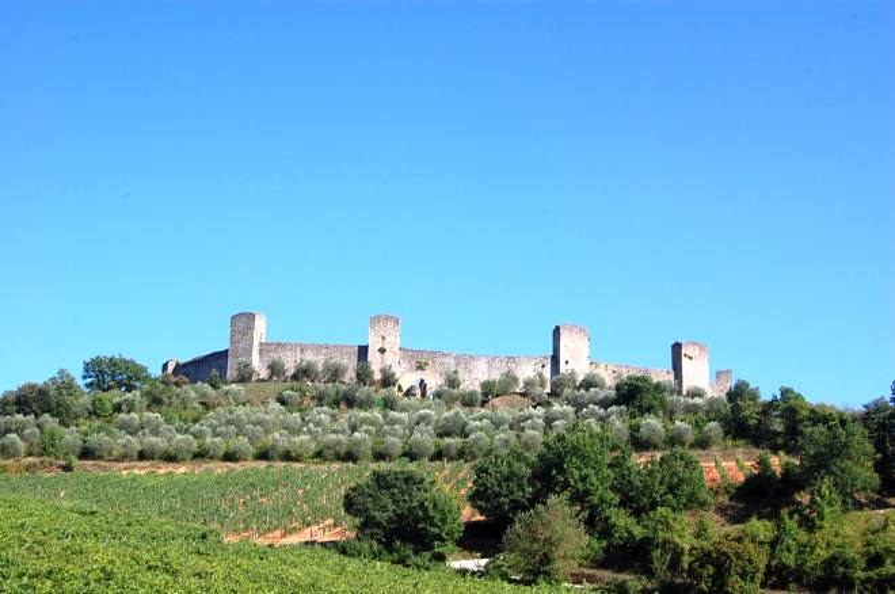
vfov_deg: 25.7
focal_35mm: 52
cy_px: 297
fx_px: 1303
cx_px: 448
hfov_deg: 37.9
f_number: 10
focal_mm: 35
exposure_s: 1/250
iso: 200
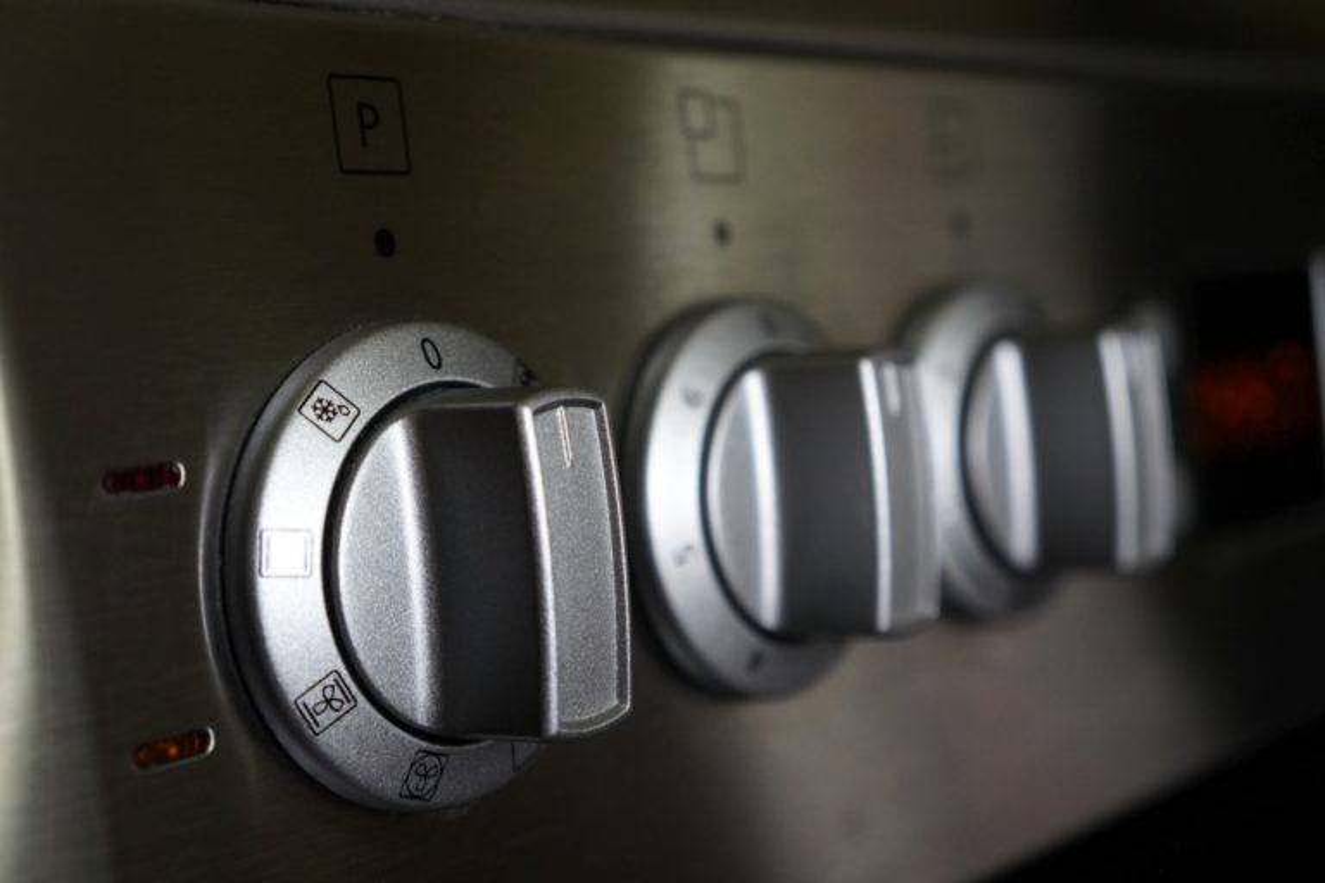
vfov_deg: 25.8
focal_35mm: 52
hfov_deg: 37.9
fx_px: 1932
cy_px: 442
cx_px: 662
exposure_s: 1/60
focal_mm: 35
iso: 800
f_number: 4.5
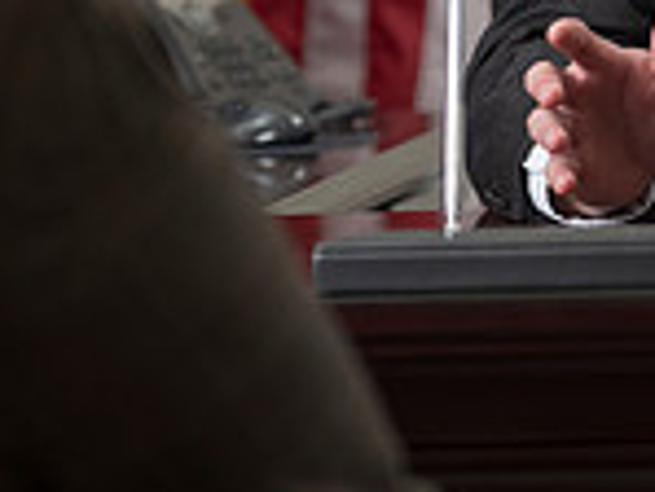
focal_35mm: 419
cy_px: -296
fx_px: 7935
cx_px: 1150
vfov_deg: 3.5
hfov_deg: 4.7
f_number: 3.5
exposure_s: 1/200
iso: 125
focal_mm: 100
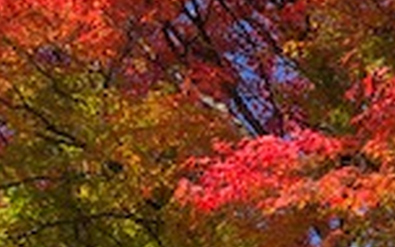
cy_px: 510
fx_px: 1346
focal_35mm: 125
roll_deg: -0.1
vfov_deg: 9.7
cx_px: 351
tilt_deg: +30.2
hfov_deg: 16.5
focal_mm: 4
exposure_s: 1/357
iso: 20
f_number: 1.8
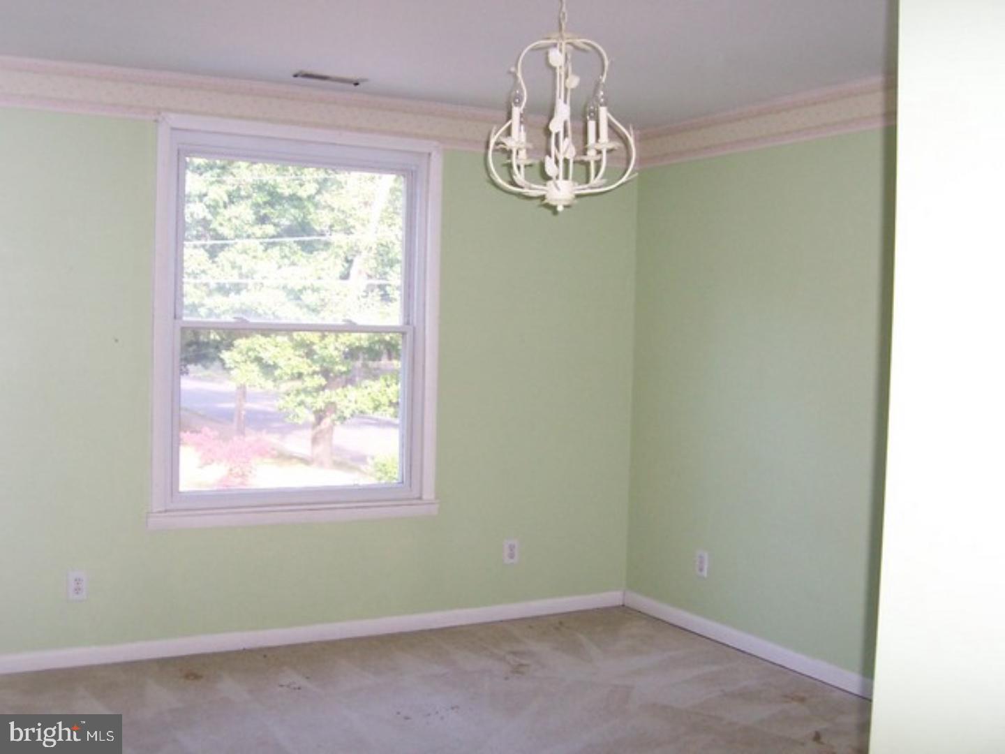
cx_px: 502
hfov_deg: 50.1
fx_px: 1074
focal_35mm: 37
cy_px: 377
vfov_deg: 38.7
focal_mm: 5.6
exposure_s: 1/60
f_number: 2.8
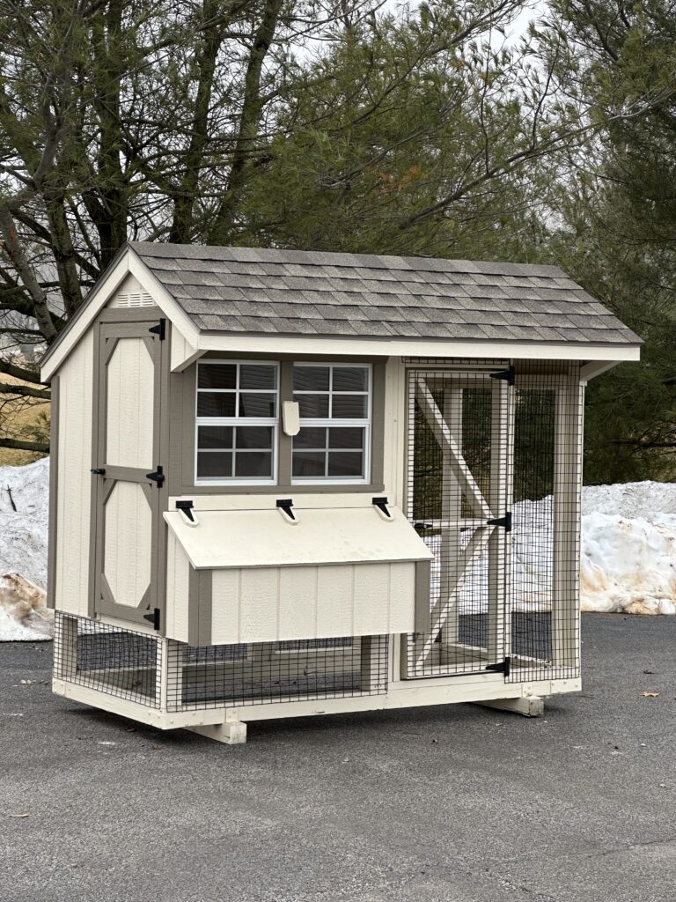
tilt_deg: -3.0
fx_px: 2005
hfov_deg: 19.1
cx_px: 338
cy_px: 451
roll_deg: +0.7
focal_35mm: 77
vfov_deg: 25.3
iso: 32
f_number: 2.8
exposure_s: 1/103
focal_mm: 9
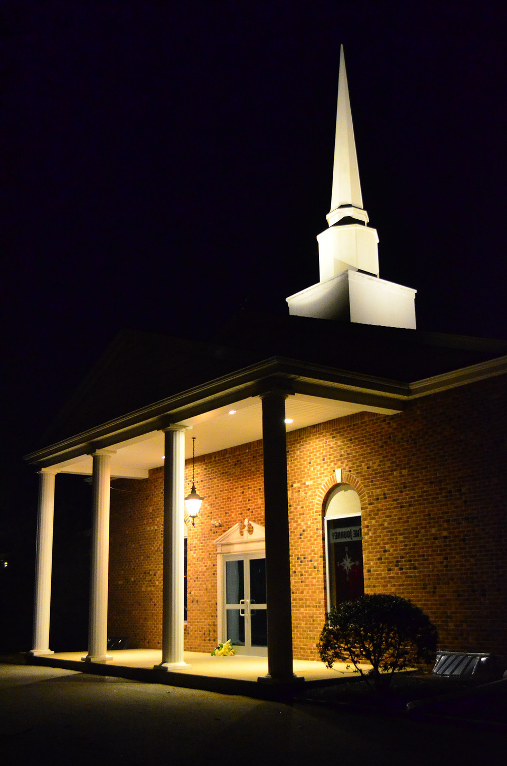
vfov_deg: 49.6
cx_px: 254
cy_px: 383
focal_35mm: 39
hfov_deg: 34.1
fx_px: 828
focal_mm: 26
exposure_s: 1/30
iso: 5600
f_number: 4.2
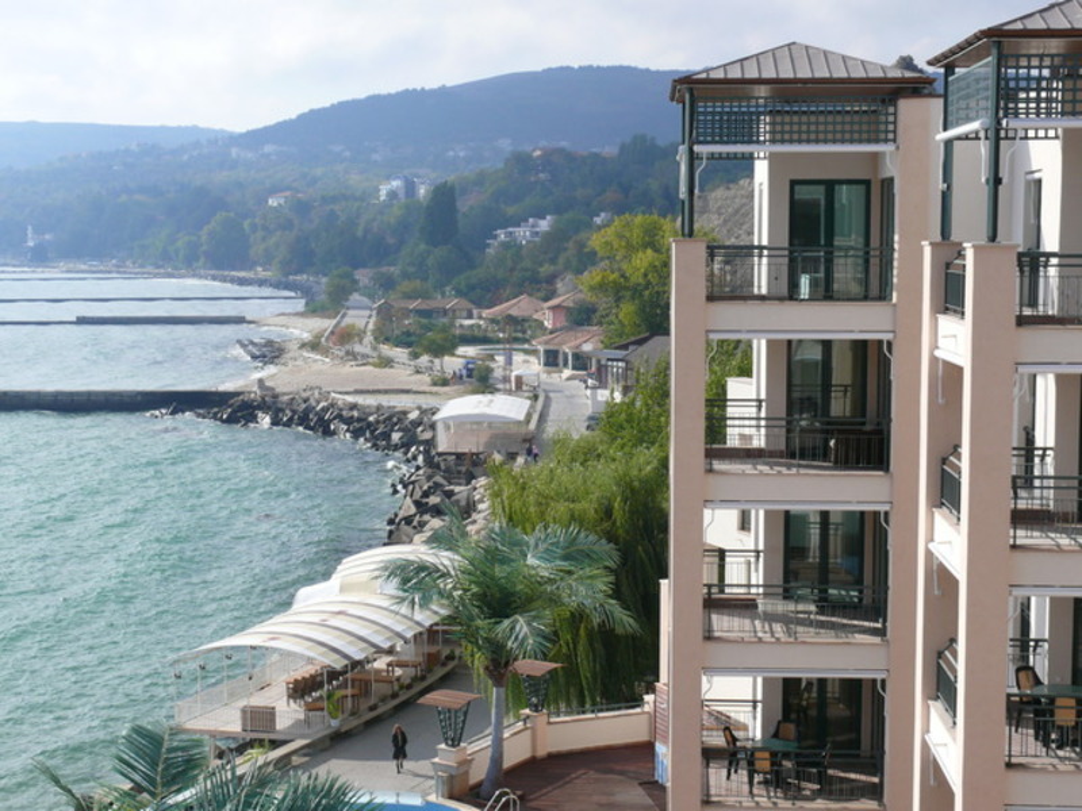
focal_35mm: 59
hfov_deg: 32.7
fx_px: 1844
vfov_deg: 24.8
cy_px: 406
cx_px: 541
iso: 100
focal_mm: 11.7
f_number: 5.6
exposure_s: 1/400
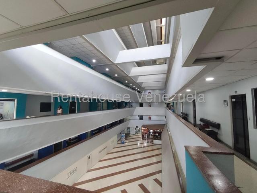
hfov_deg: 98.1
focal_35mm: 15
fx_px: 111
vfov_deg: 81.8
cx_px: 128
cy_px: 96
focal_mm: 1.65
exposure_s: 1/50
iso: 400
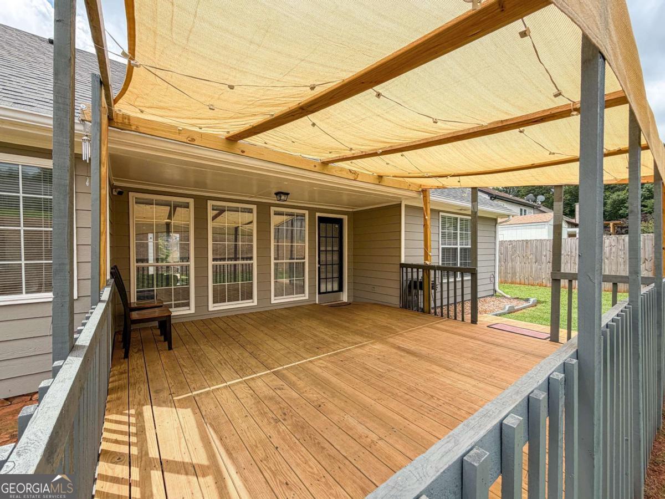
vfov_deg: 85.7
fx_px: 269
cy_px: 250
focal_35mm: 14
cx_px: 332
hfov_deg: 102.1
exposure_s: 1/750
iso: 32
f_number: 2.2
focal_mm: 2.22
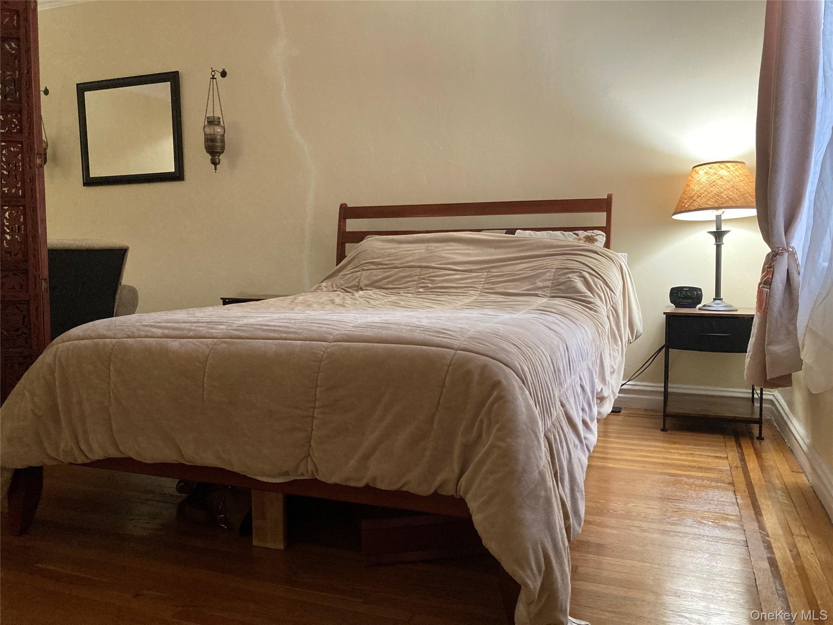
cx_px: 416
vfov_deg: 49.7
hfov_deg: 63.4
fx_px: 674
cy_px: 312
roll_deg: +0.1
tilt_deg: -4.1
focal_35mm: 28
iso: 320
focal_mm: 3.99
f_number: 1.8
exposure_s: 1/52
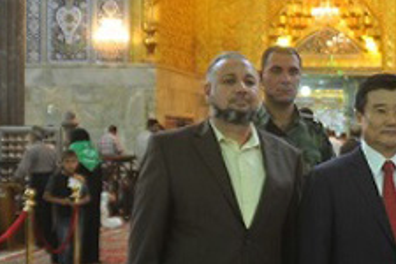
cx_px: 407
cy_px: 152
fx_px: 968
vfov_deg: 15.5
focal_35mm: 88
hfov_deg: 22.2
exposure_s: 1/40
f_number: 3.8
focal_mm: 22
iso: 320
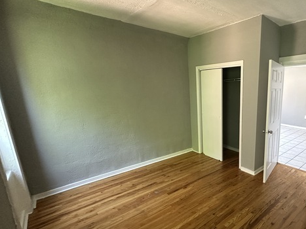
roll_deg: +0.1
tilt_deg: -14.1
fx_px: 177
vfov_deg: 65.6
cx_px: 218
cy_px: 131
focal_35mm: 20
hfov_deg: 77.4
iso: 320
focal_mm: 2.22
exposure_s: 1/74
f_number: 2.2
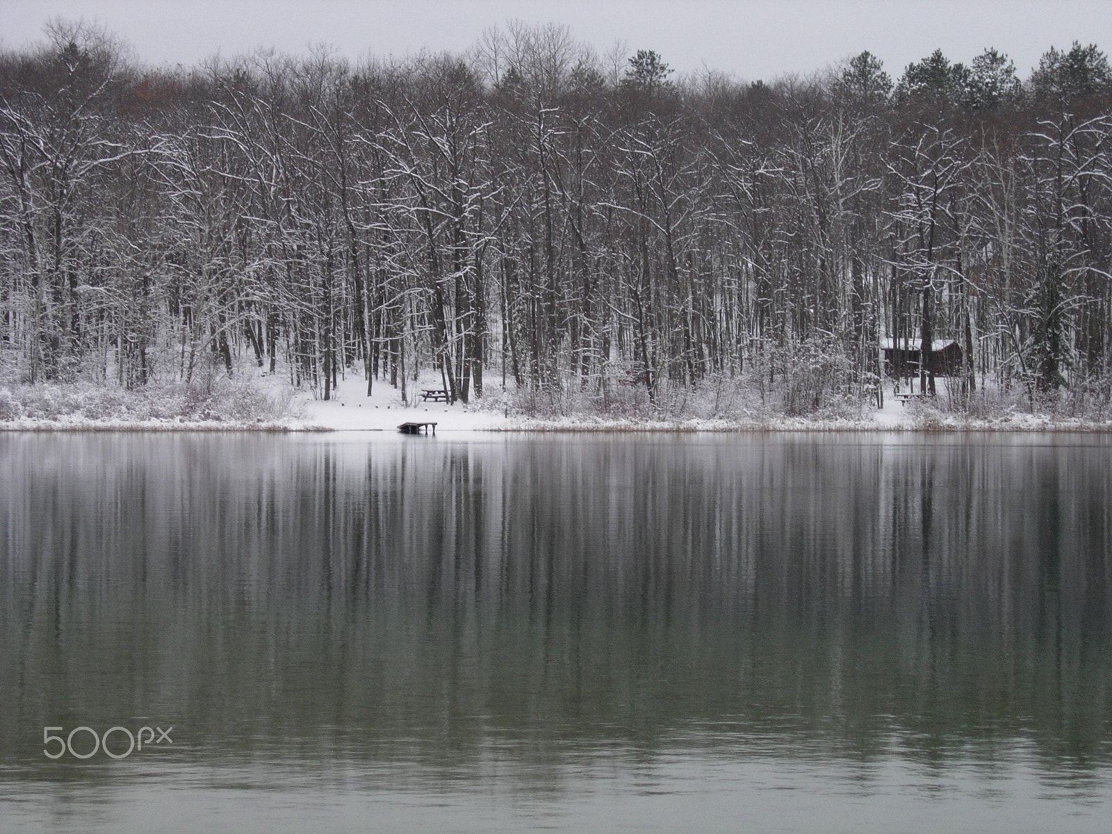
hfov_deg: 17.4
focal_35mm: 113
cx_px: 556
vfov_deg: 13.1
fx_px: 3630
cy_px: 417
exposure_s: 1/242
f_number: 4.9
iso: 64
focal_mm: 23.4
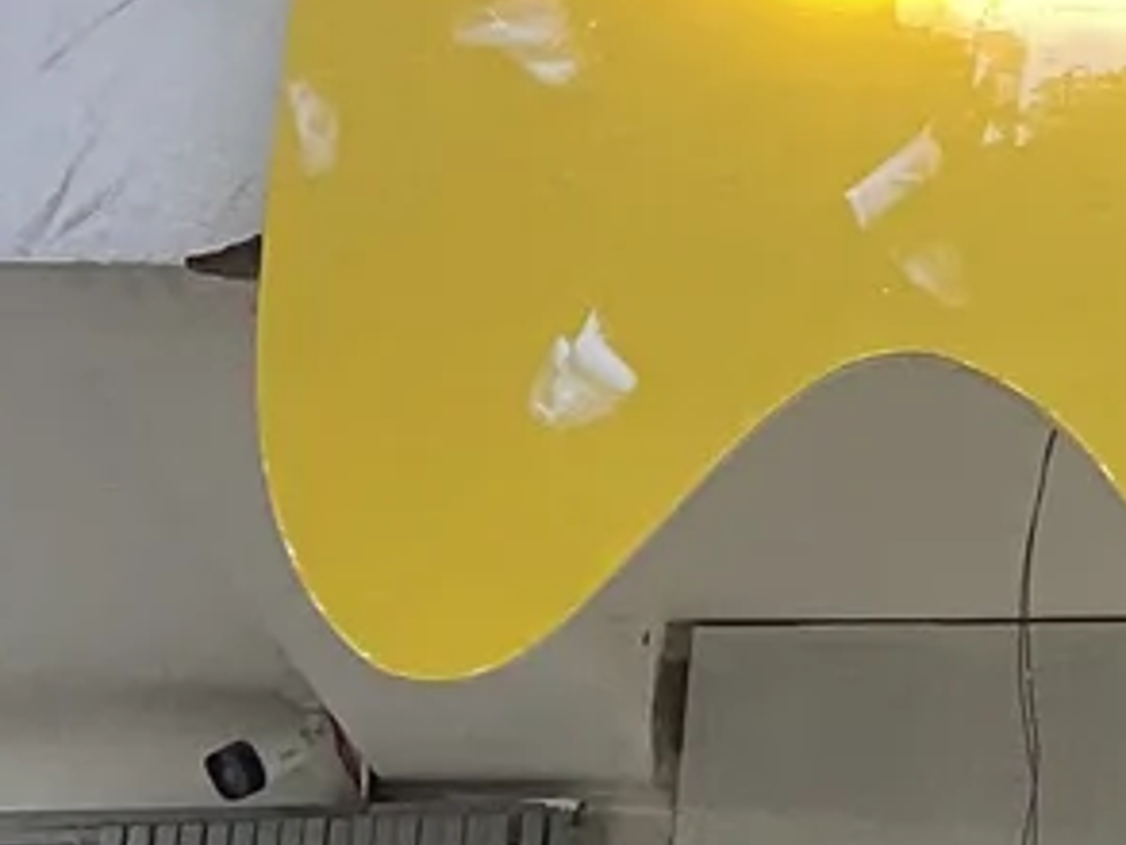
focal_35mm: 142
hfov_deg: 11.8
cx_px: 2533
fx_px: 4621
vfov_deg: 10.3
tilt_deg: +24.3
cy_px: -104
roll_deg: +4.2
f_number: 1.8
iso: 125
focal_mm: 4.25
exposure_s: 1/50
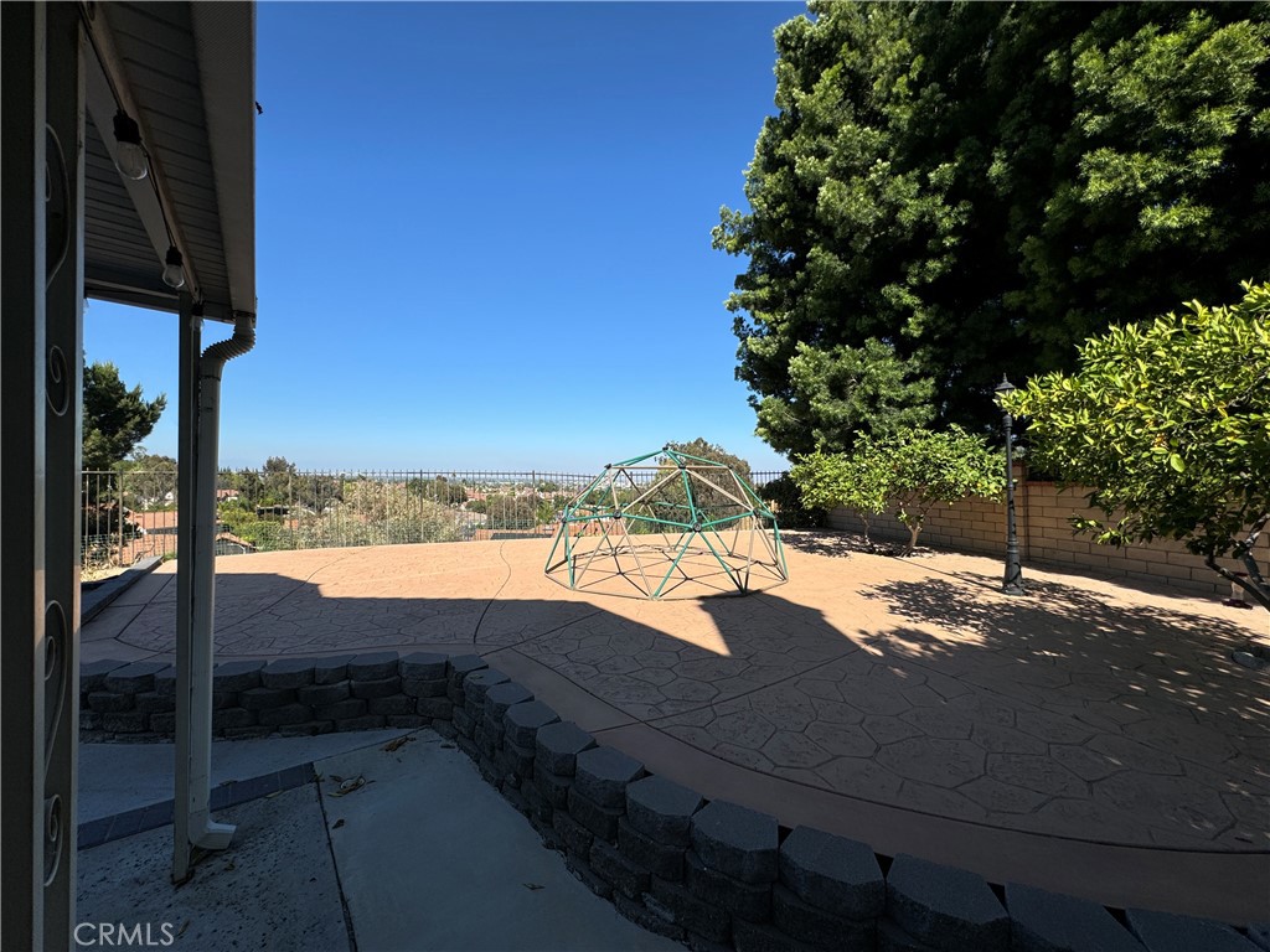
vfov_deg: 85.7
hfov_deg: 102.1
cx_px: 635
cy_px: 476
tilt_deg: +0.3
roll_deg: -0.4
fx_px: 514
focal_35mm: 14
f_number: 2.2
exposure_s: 1/1976
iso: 40
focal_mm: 2.22
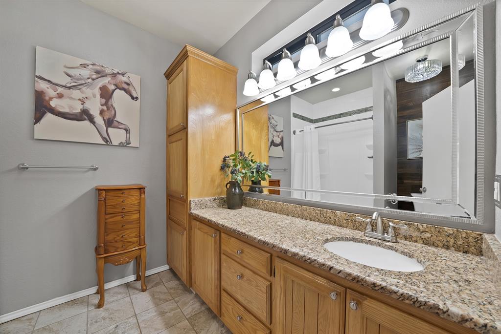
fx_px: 167
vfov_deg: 90.1
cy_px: 167
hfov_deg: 112.6
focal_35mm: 12
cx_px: 250
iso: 640
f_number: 9
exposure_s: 1/4
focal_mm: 12
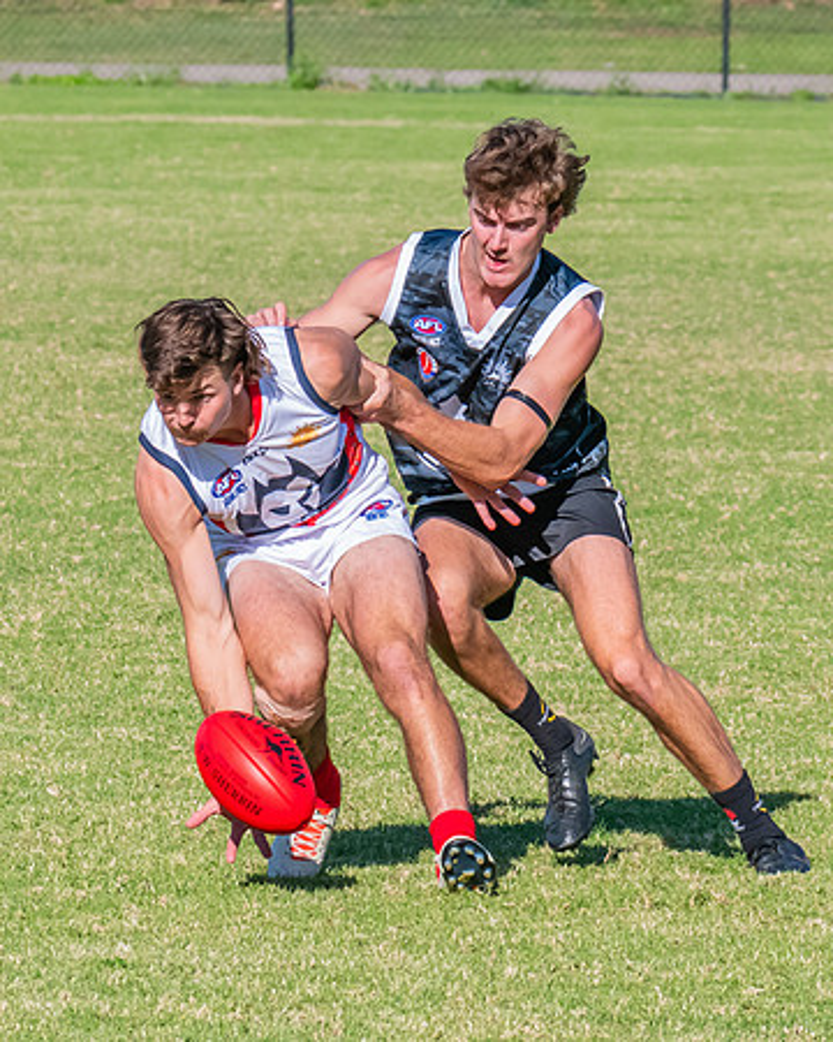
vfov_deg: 3.5
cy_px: 456
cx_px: 210
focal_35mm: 557
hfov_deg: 2.8
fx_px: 17160
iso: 1600
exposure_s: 1/1600
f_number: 13
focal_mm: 240
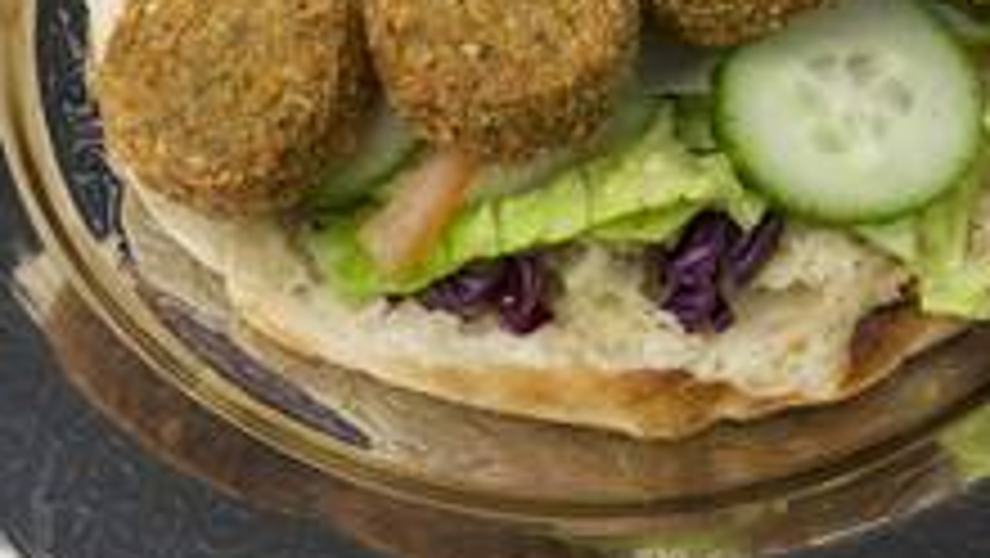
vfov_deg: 7.7
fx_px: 4123
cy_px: 27
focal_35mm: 157
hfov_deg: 13.7
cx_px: 540
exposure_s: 1/20
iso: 80
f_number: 9
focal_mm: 50
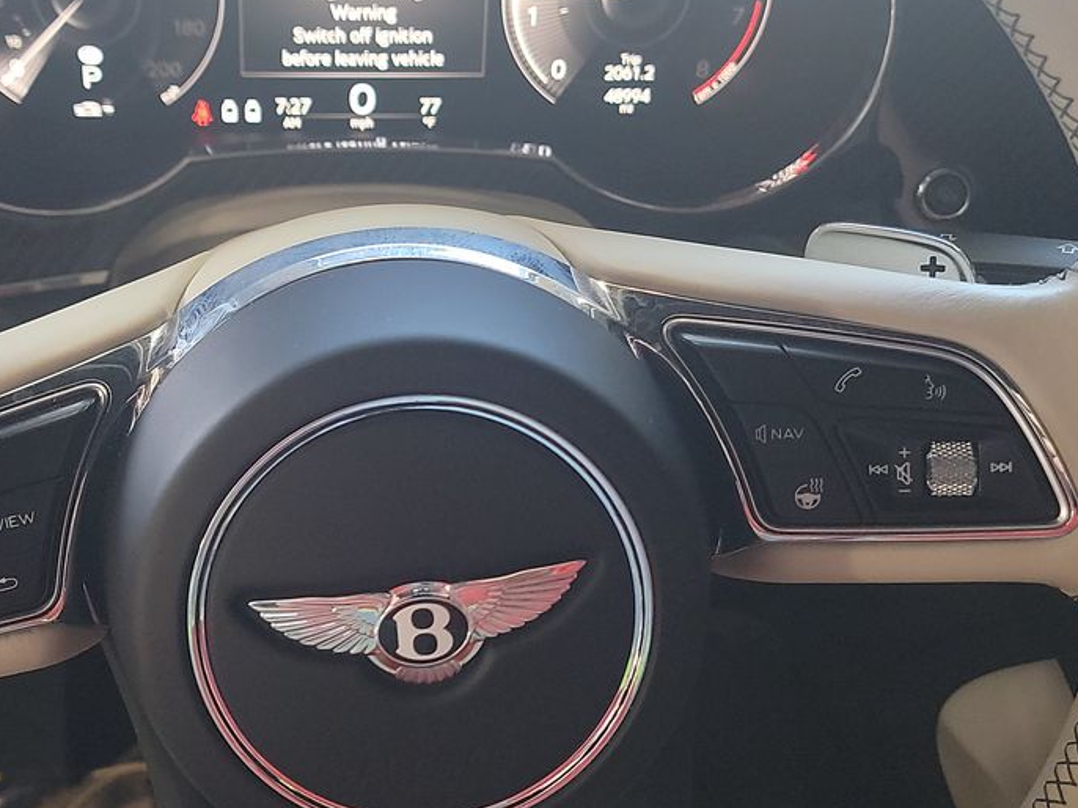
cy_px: 398
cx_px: 368
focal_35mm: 56
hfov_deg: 34.1
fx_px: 1743
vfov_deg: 26.1
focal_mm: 6.7
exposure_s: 1/59
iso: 307
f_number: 1.8
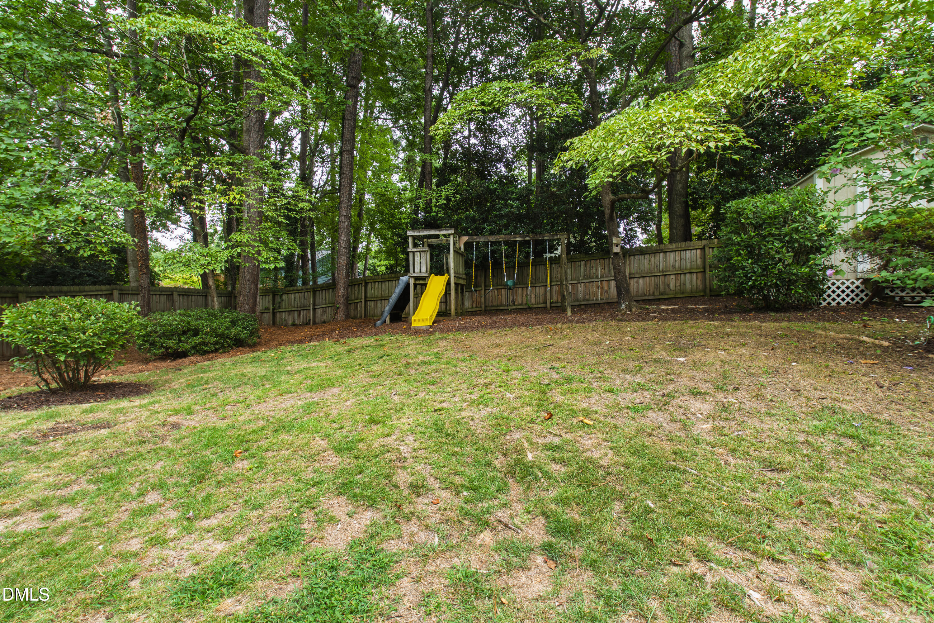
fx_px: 389
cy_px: 312
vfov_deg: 77.3
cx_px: 467
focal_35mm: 15
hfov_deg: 100.4
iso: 100
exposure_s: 1/13
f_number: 8
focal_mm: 10
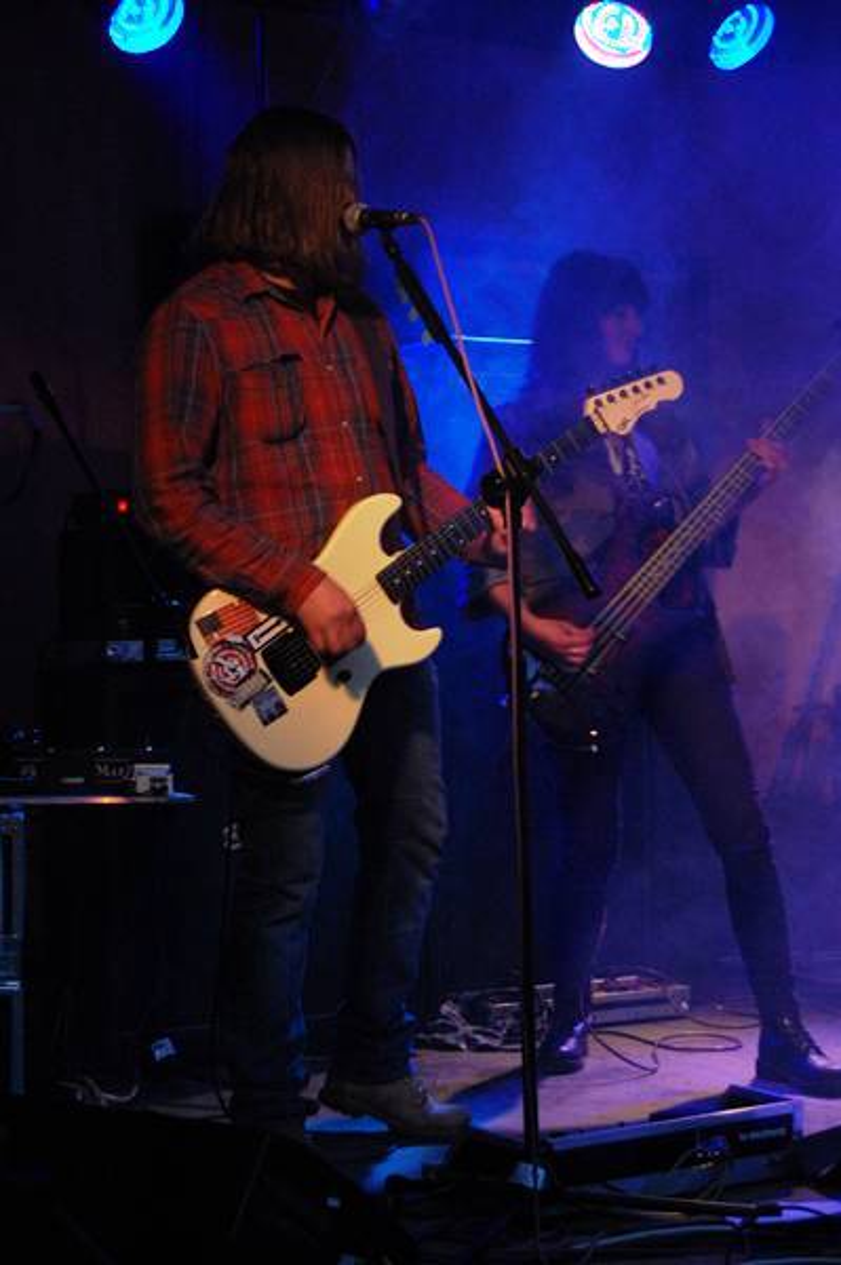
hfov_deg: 18.9
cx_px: 420
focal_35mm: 72
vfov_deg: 28.1
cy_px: 632
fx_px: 2527
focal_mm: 48
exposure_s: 1/50
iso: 800
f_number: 5.6
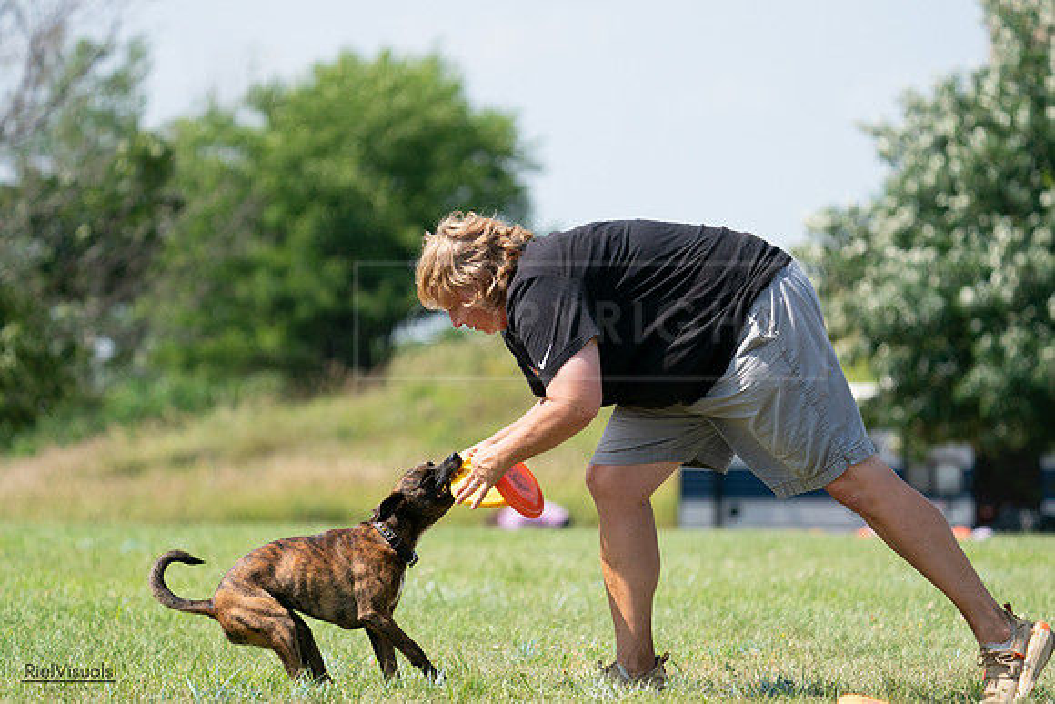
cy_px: 352
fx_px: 7592
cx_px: 528
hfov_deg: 7.9
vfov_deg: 5.3
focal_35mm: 259
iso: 1250
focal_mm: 259
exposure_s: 1/4000
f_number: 5.6
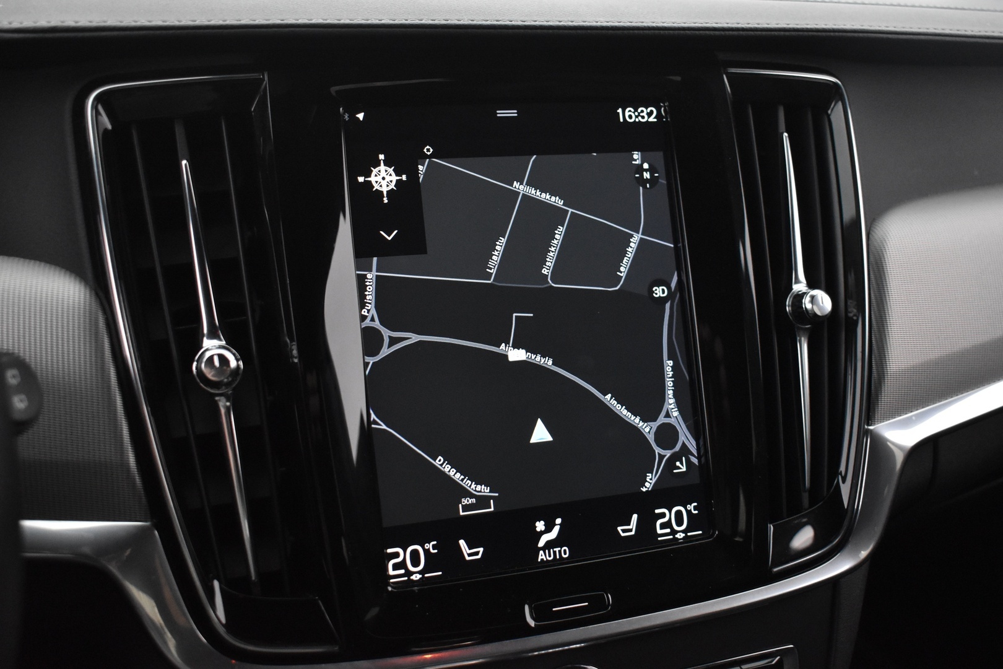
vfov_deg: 33.0
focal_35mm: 40
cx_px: 502
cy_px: 334
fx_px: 1128
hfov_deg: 47.9
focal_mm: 27
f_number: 4
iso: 3200
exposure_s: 1/30
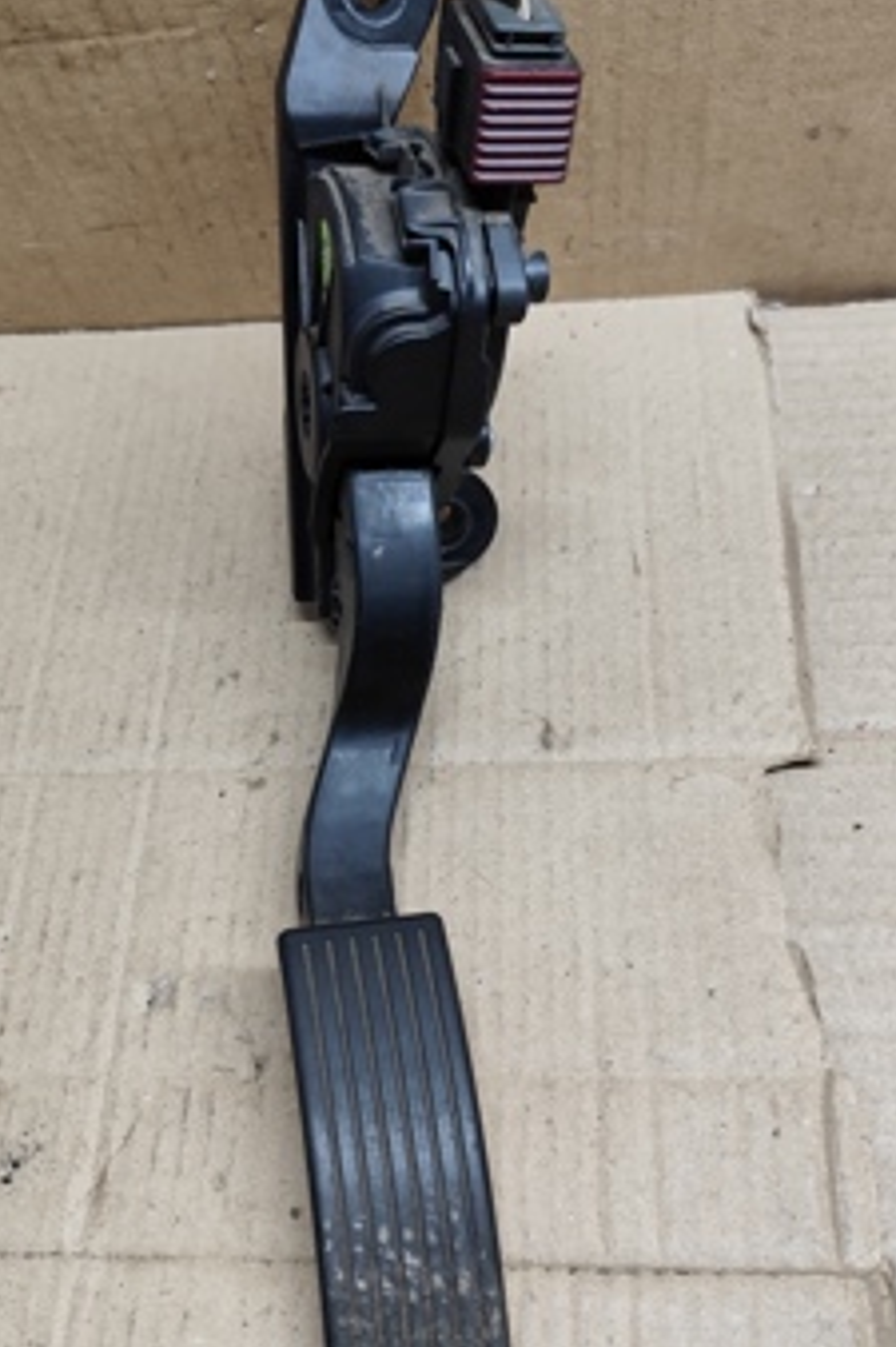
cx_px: 414
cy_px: 717
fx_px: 1271
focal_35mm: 34
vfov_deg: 55.8
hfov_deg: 38.8
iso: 320
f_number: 1.65
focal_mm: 6.19
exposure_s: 1/100
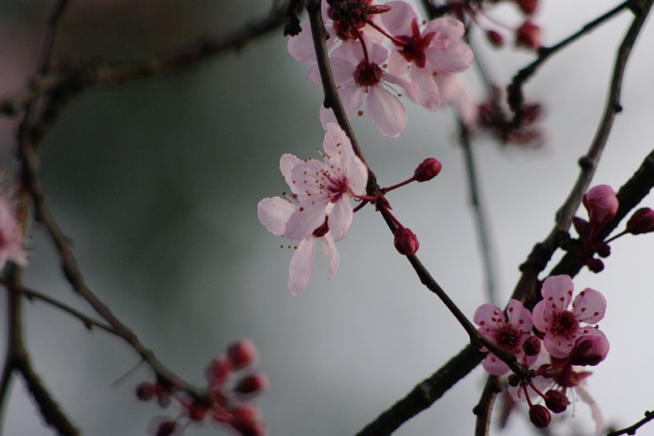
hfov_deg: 3.6
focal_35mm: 574
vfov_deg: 2.4
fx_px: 10425
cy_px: 172
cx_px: 360
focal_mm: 300
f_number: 7.1
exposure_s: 1/200
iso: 400
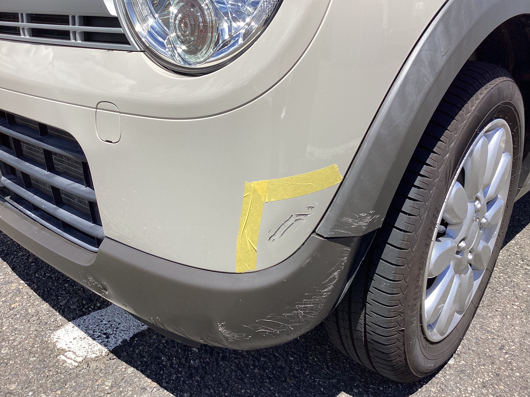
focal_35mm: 31
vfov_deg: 45.4
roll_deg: -0.9
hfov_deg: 58.4
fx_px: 475
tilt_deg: -22.4
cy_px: 198
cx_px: 265
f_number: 2.4
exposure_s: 1/1274
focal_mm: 3.3
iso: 25
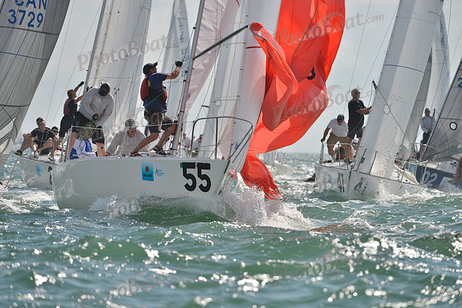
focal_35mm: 340
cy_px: 154
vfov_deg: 4.0
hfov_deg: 6.1
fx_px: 4364
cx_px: 231
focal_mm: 340
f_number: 5.6
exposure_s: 1/2500
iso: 280
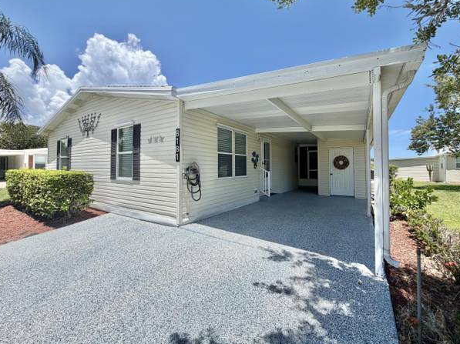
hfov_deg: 98.2
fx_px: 199
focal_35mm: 15
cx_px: 235
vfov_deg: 81.6
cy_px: 162
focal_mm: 2.22
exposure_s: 1/1189
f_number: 2.2
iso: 20
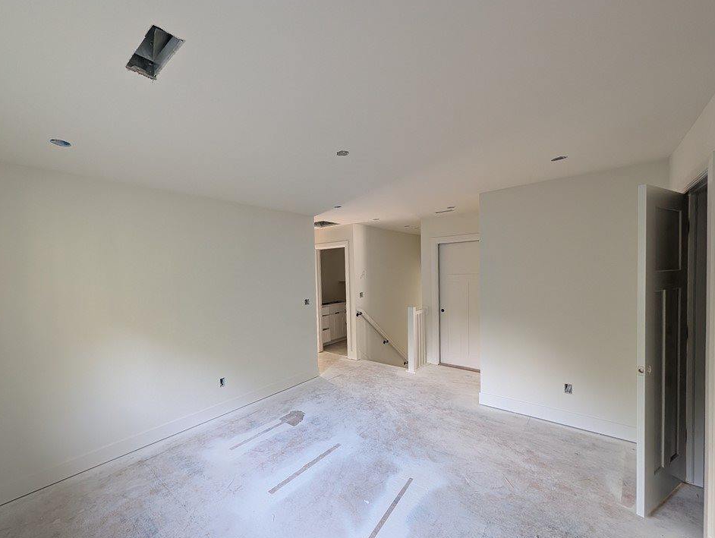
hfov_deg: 105.9
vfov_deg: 89.9
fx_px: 269
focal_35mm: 13
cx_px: 331
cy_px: 285
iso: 161
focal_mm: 2.02
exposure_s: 1/45.5
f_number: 1.7
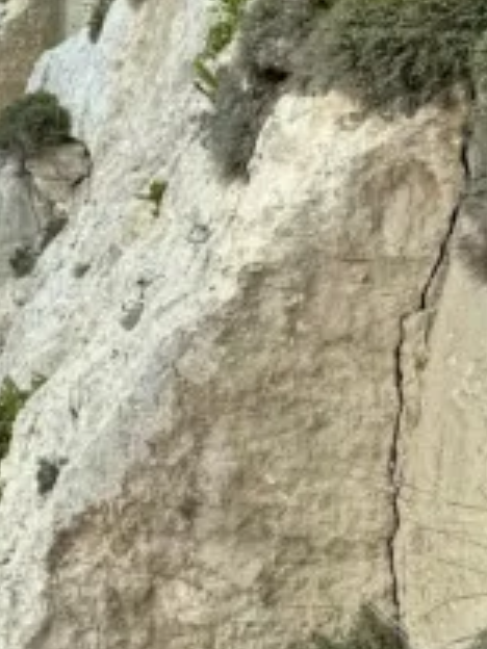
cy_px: -72
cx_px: -706
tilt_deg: -10.2
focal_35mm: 118
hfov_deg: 10.6
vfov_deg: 16.2
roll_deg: -2.0
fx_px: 2213
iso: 80
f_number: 1.78
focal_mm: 6.76
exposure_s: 1/1585
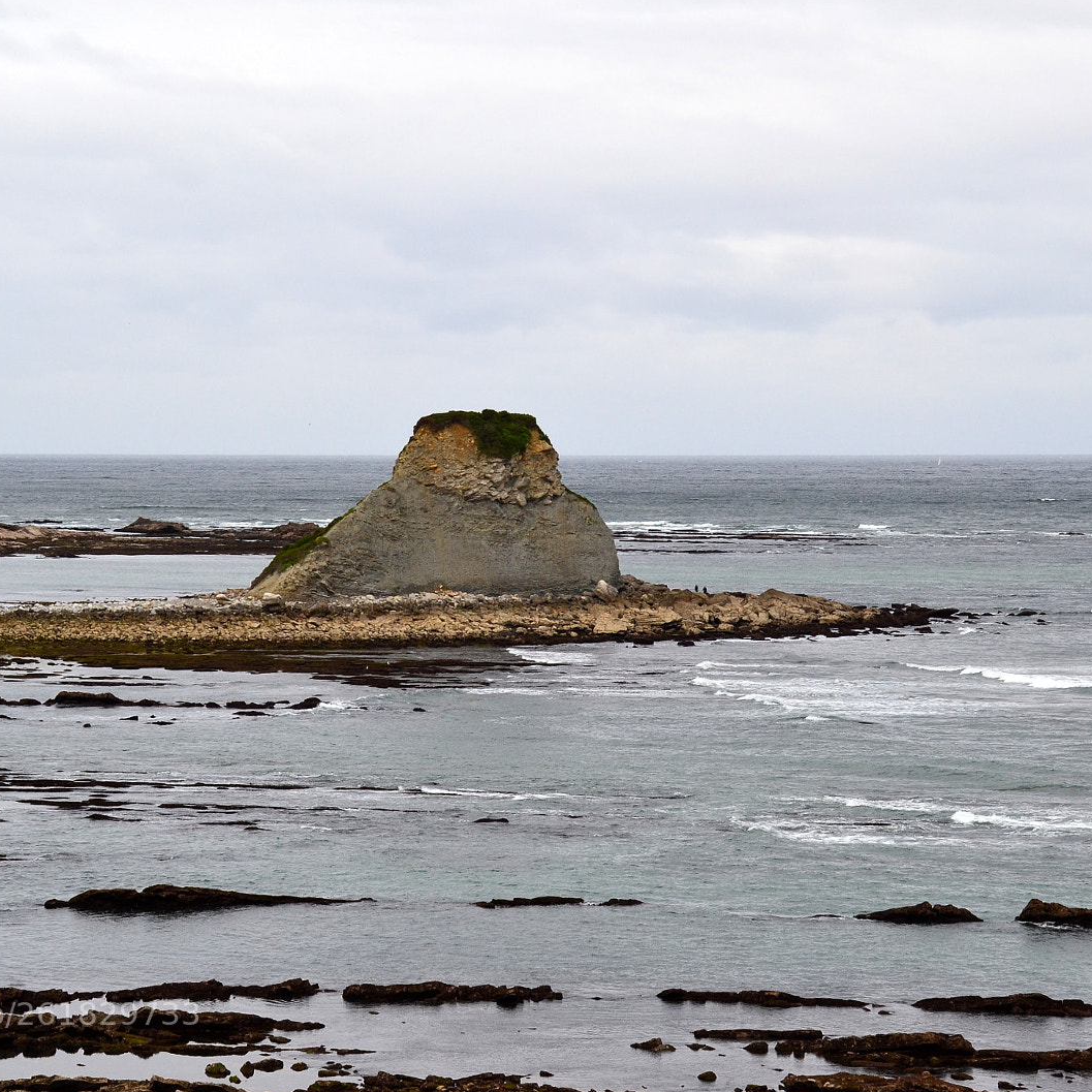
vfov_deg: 16.1
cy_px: 544
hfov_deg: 16.1
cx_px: 486
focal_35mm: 108
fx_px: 3855
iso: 400
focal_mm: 56
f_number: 11
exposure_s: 1/400
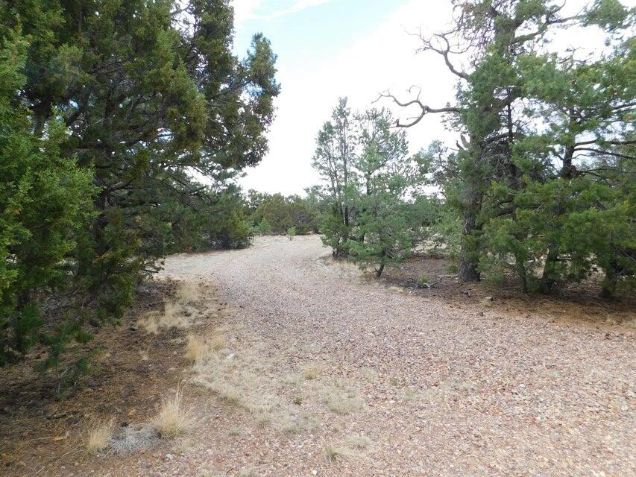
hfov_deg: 73.9
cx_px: 318
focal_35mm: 23
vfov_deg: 58.9
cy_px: 238
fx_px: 423
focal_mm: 4
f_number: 3
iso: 125
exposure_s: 1/320
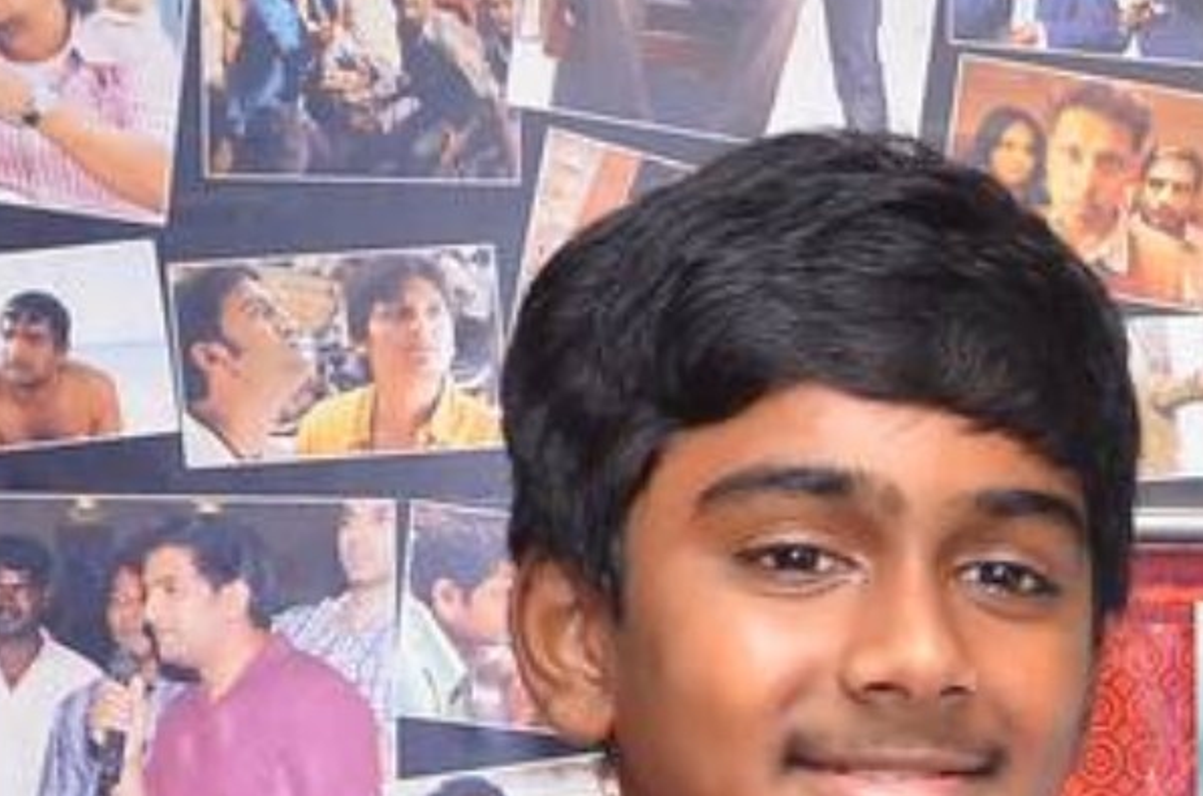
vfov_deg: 9.0
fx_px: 4934
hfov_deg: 13.6
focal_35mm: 148
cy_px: 1147
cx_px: 1369
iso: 800
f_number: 4
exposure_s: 1/125
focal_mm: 26
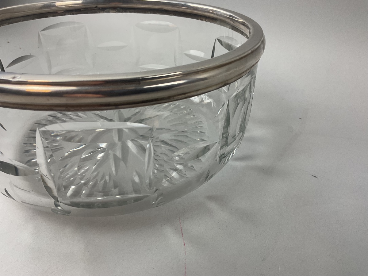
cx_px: 184
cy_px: 138
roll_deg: -1.3
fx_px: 308
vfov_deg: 48.2
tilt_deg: -33.3
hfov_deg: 61.7
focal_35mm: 29
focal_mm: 3
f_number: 1.8
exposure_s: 1/100
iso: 50
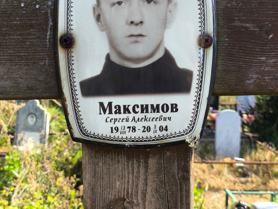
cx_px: 139
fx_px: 402
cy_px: 104
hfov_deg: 38.2
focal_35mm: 50
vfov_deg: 29.1
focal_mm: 4.71
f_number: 1.7
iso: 50
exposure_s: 1/306
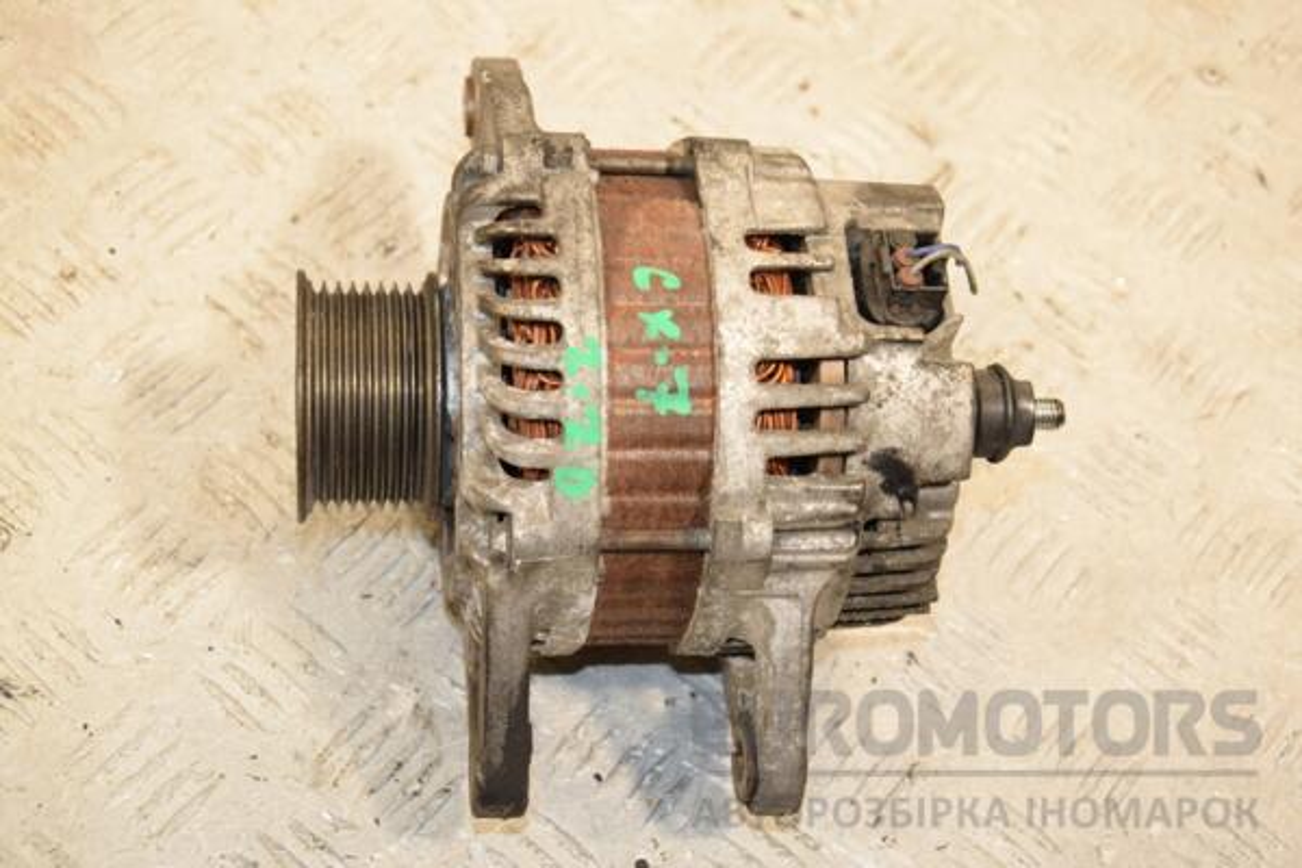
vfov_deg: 22.6
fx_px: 2170
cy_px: 434
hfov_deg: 33.4
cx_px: 651
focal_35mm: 60
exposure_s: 1/200
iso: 800
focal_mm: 40
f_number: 6.3
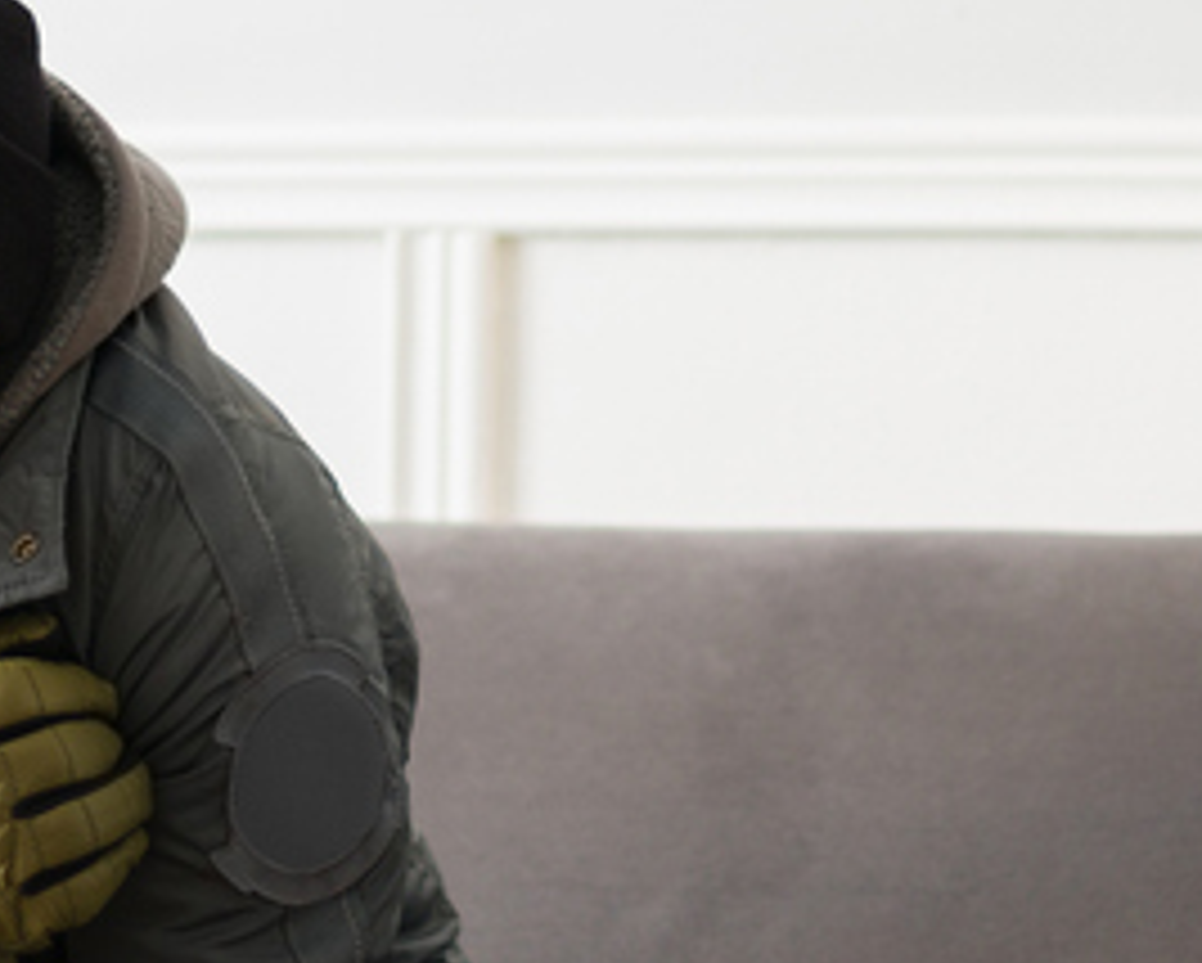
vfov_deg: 10.0
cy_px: 144
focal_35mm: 154
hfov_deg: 12.5
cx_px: 592
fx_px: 5482
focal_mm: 35
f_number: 1.4
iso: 320
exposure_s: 1/160
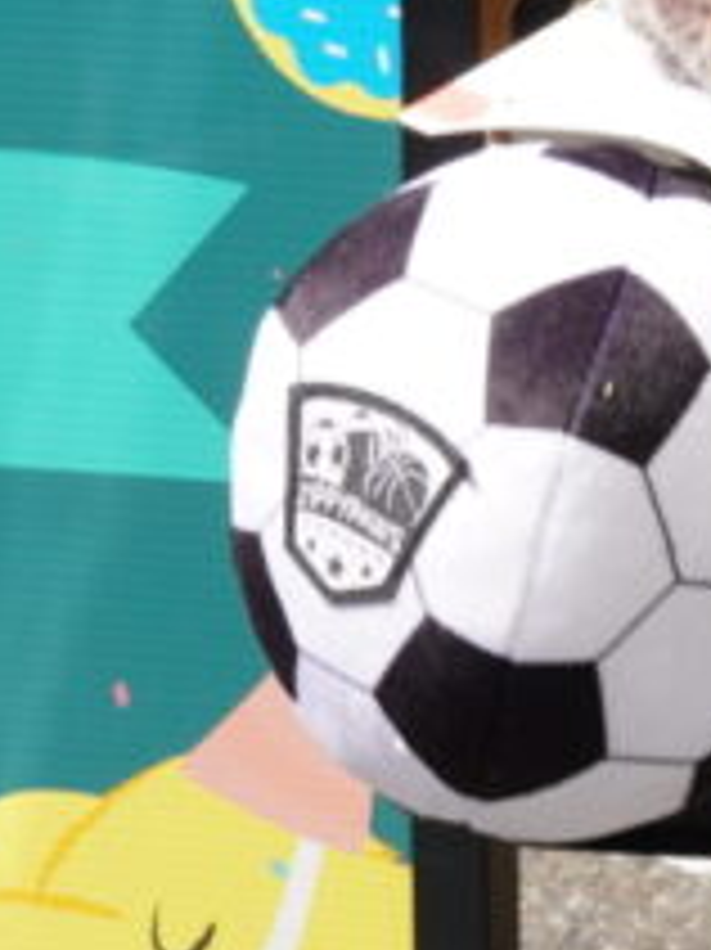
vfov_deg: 11.6
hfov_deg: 8.6
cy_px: 698
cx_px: 994
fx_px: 4663
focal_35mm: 170
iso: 100
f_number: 9
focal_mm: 24.3
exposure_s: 1/125
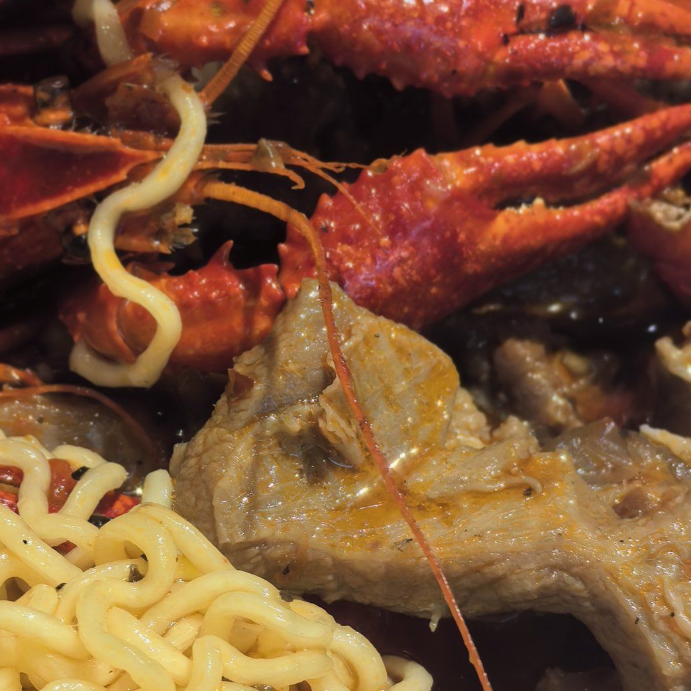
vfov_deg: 14.0
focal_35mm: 125
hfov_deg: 13.9
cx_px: 140
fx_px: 2823
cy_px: 295
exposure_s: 1/111
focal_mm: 5.75
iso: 50
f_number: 2
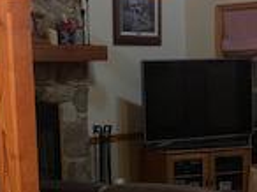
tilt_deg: -9.4
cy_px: 233
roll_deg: +2.2
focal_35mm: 114
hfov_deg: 17.3
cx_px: 120
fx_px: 845
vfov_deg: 12.6
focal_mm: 4.25
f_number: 1.8
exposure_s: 1/30
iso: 400
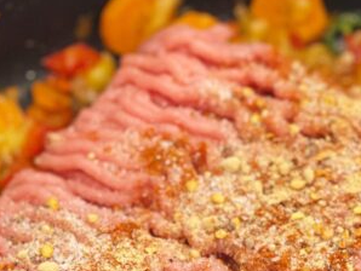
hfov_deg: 12.2
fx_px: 1680
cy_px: 269
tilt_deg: -58.3
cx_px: 236
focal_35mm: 161
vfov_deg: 9.2
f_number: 2.2
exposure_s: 1/33
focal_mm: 7.5
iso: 125
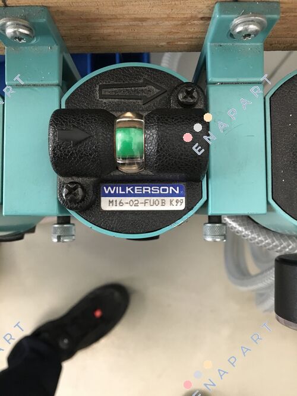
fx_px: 332
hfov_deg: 48.2
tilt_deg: -86.1
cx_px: 148
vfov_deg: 61.7
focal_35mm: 29
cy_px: 198
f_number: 2.2
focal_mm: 4.15
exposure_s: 1/25
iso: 200
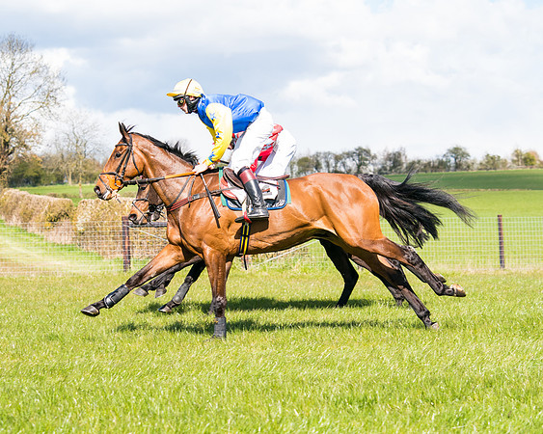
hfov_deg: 20.1
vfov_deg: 16.1
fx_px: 1532
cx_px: 270
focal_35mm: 95
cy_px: 234
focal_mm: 70
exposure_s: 1/1600
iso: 400
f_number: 4
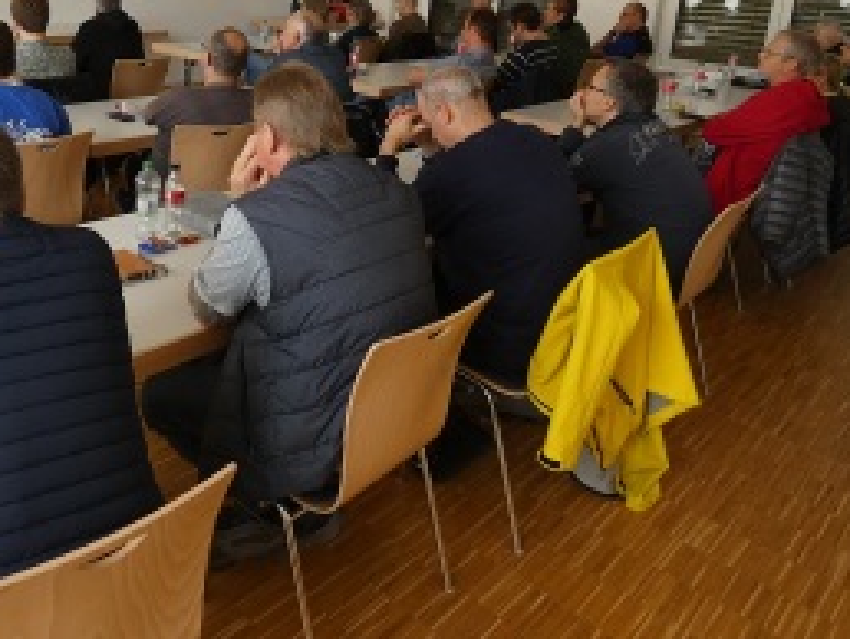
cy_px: 171
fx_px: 762
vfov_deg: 44.2
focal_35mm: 31
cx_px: 287
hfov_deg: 57.1
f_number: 2.8
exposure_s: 1/60
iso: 160
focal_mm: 3.6
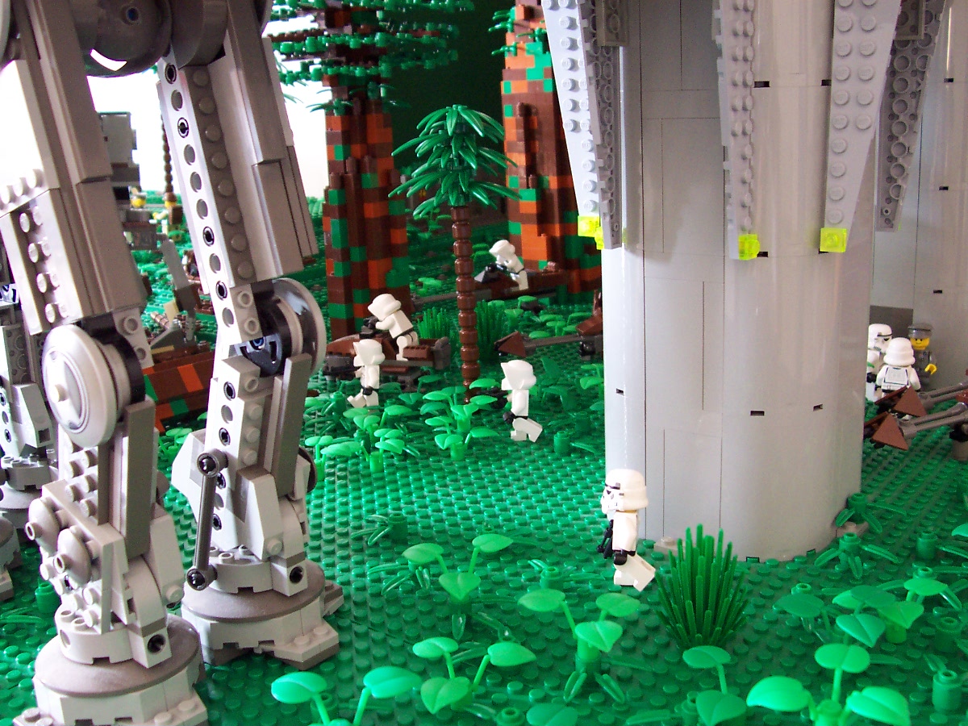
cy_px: 363
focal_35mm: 37
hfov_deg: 50.1
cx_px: 484
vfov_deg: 38.7
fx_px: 1035
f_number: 2.8
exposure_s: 1/10
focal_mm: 5.6
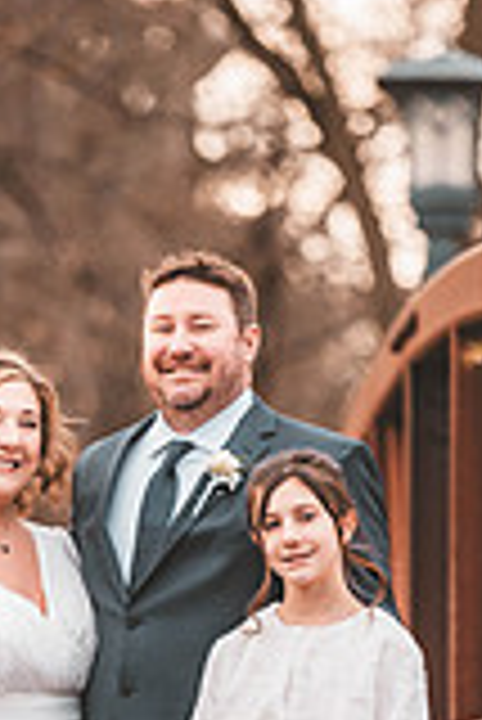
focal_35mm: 492
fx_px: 9859
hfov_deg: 2.8
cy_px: 702
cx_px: -14
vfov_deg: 4.2
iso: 400
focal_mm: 175
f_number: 2.8
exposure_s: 1/500
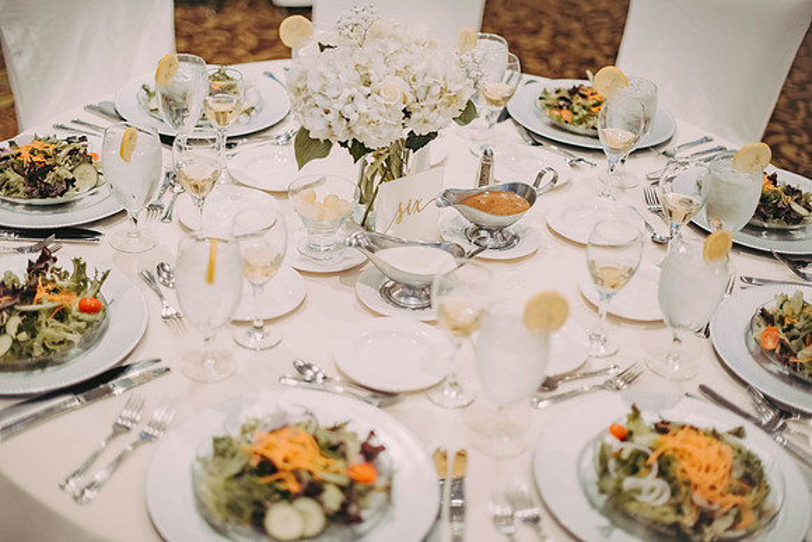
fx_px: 1128
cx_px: 406
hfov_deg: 39.6
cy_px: 271
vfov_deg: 27.0
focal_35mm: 50
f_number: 1.4
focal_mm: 50
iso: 640
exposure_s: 1/160
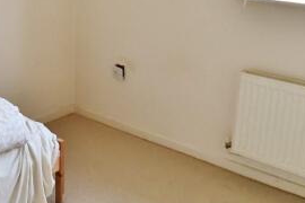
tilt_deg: -16.5
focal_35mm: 65
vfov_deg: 20.9
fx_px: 551
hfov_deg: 29.2
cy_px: 80
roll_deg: +2.2
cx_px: 8
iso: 100
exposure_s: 1/33
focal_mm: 4.15
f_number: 2.2
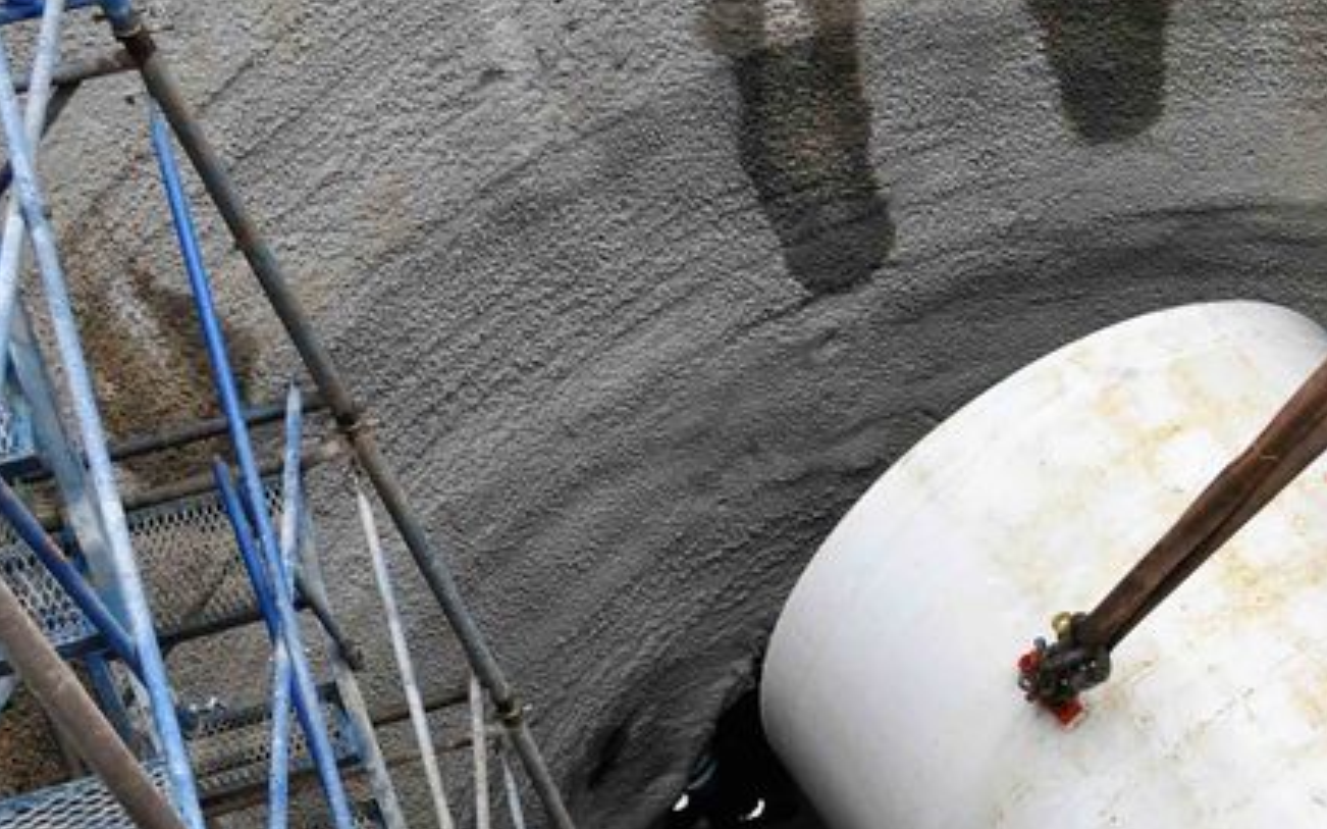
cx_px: 1624
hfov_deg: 24.4
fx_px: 2748
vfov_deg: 17.0
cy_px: 705
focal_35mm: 76
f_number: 5.6
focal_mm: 18
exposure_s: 1/125
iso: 400
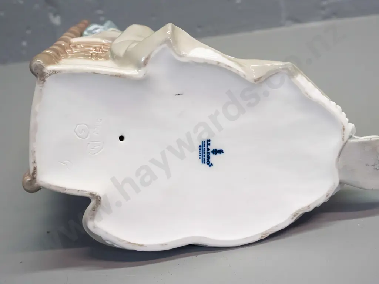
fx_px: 504
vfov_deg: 31.5
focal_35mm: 46
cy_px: 142
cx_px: 190
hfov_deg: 41.2
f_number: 5.6
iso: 3200
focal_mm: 23
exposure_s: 1/200
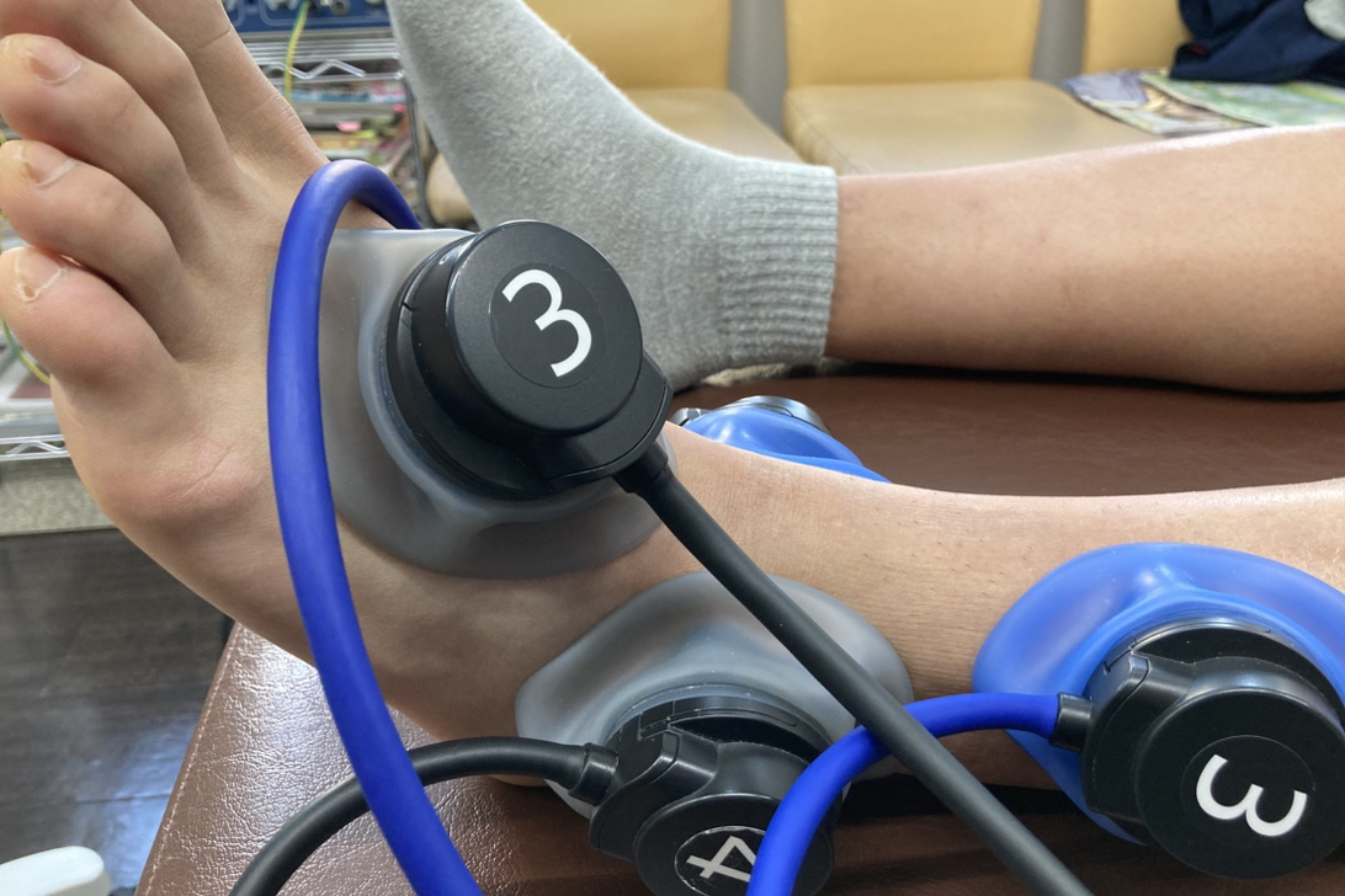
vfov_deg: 41.1
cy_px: 420
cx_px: 722
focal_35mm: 32
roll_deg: +0.3
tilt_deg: -27.8
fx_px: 1195
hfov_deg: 58.7
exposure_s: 1/60
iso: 125
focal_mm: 3.99
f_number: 1.8
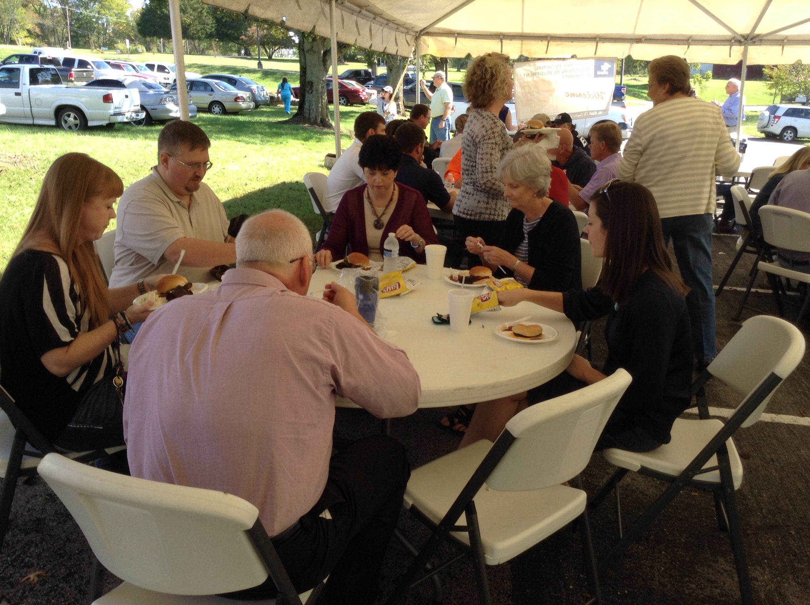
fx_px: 771
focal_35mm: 33
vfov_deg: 42.8
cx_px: 405
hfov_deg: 55.4
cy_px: 302
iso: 25
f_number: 2.4
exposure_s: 1/196
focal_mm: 3.3
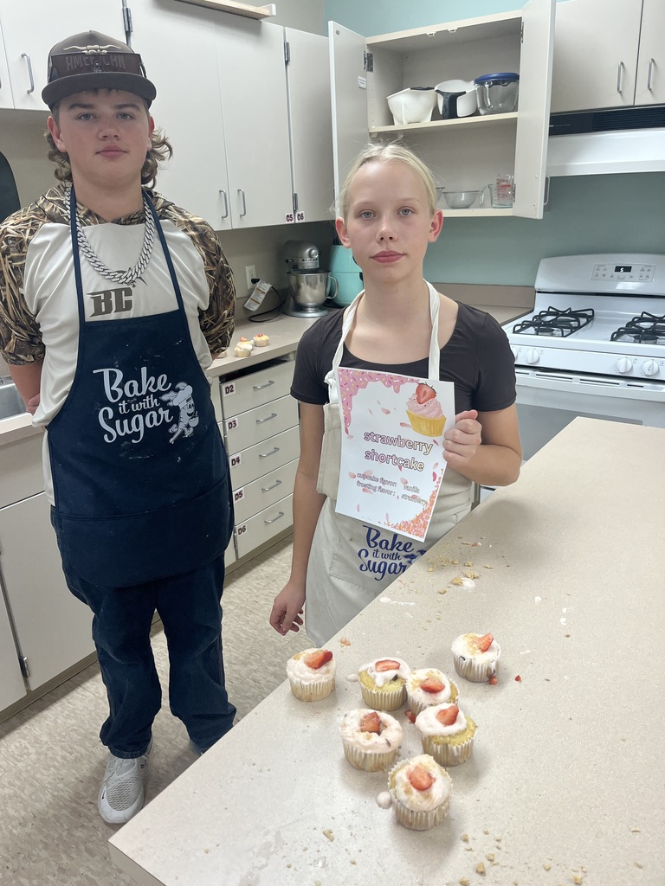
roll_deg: +2.0
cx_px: 332
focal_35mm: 26
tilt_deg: -21.3
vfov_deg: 67.3
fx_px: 666
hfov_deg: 53.1
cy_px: 443
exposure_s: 1/120
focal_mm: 5.1
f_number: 1.6
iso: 64
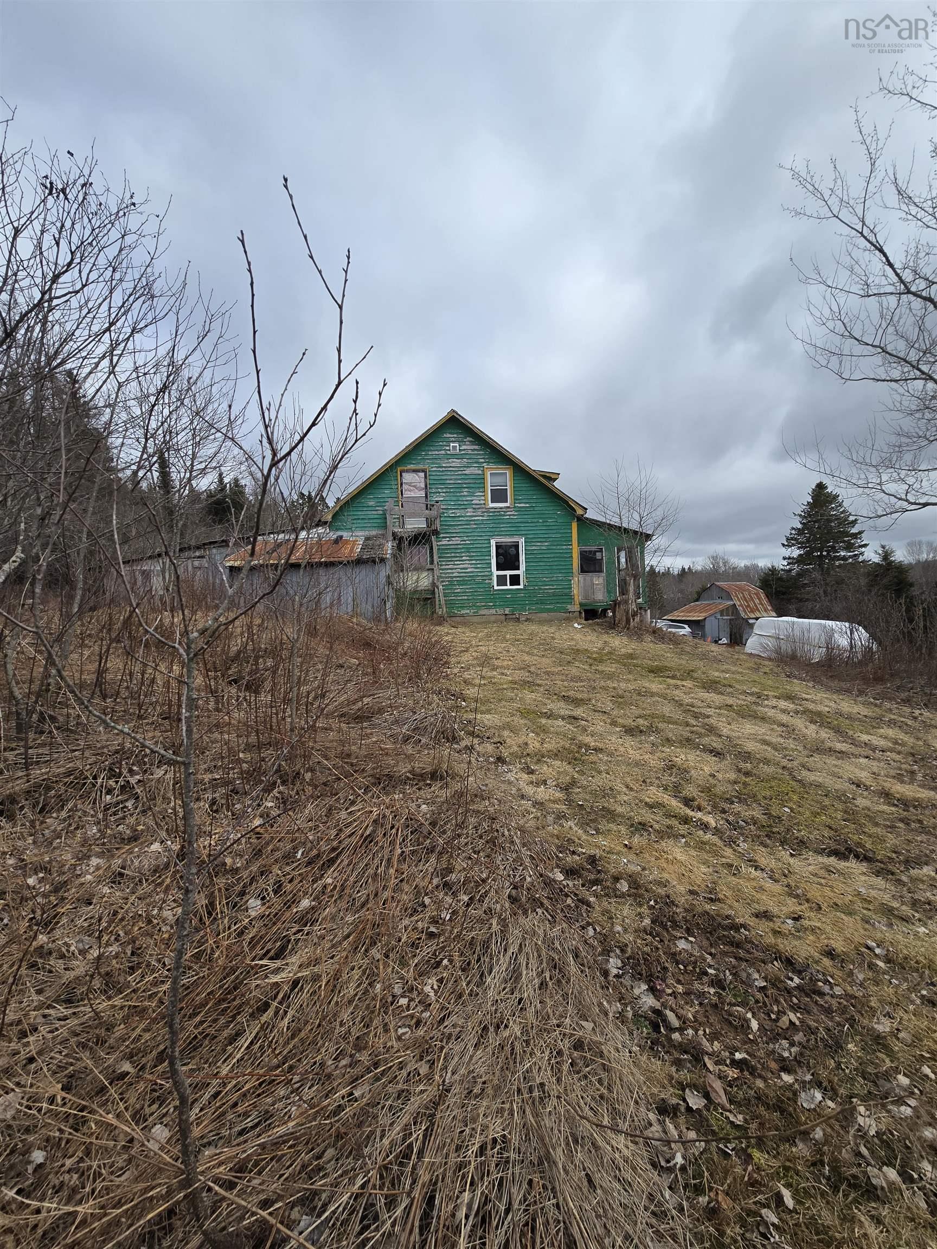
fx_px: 469
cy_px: 624
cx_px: 468
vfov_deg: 106.2
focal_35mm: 13
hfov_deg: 89.9
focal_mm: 2.2
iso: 50
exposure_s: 1/1978
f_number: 2.2
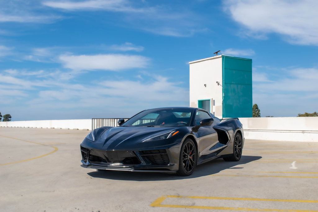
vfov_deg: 31.9
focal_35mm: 42
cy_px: 106
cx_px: 159
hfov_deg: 46.4
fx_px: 371
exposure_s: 1/500
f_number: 11
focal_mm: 28
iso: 200
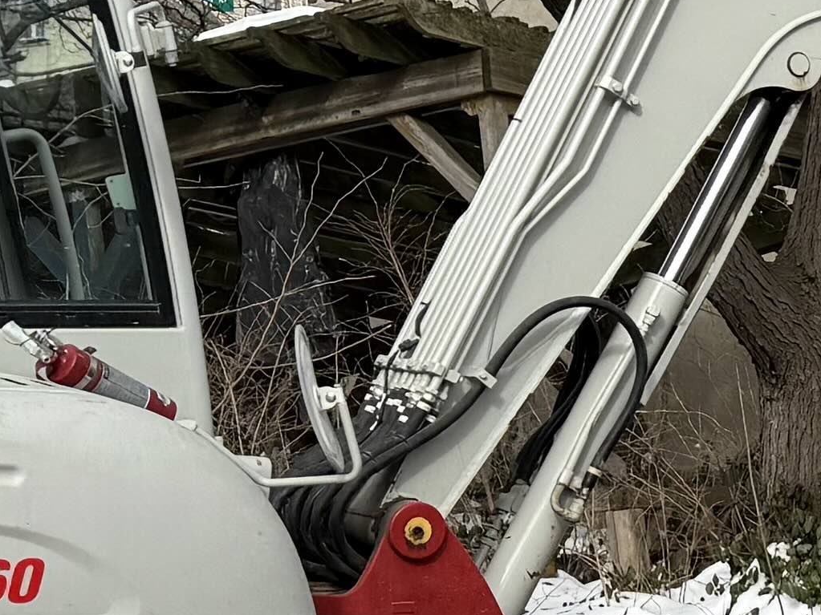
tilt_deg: -1.0
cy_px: 490
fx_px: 3178
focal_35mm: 134
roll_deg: +0.3
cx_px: 1456
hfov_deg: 13.3
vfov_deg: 11.0
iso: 80
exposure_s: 1/3021
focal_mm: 6.76
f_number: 1.78
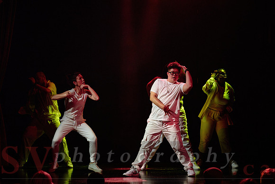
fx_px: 1103
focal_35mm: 144
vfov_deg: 9.5
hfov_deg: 14.2
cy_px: 85
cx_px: 129
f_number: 2.8
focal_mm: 120
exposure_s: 1/250
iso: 1600
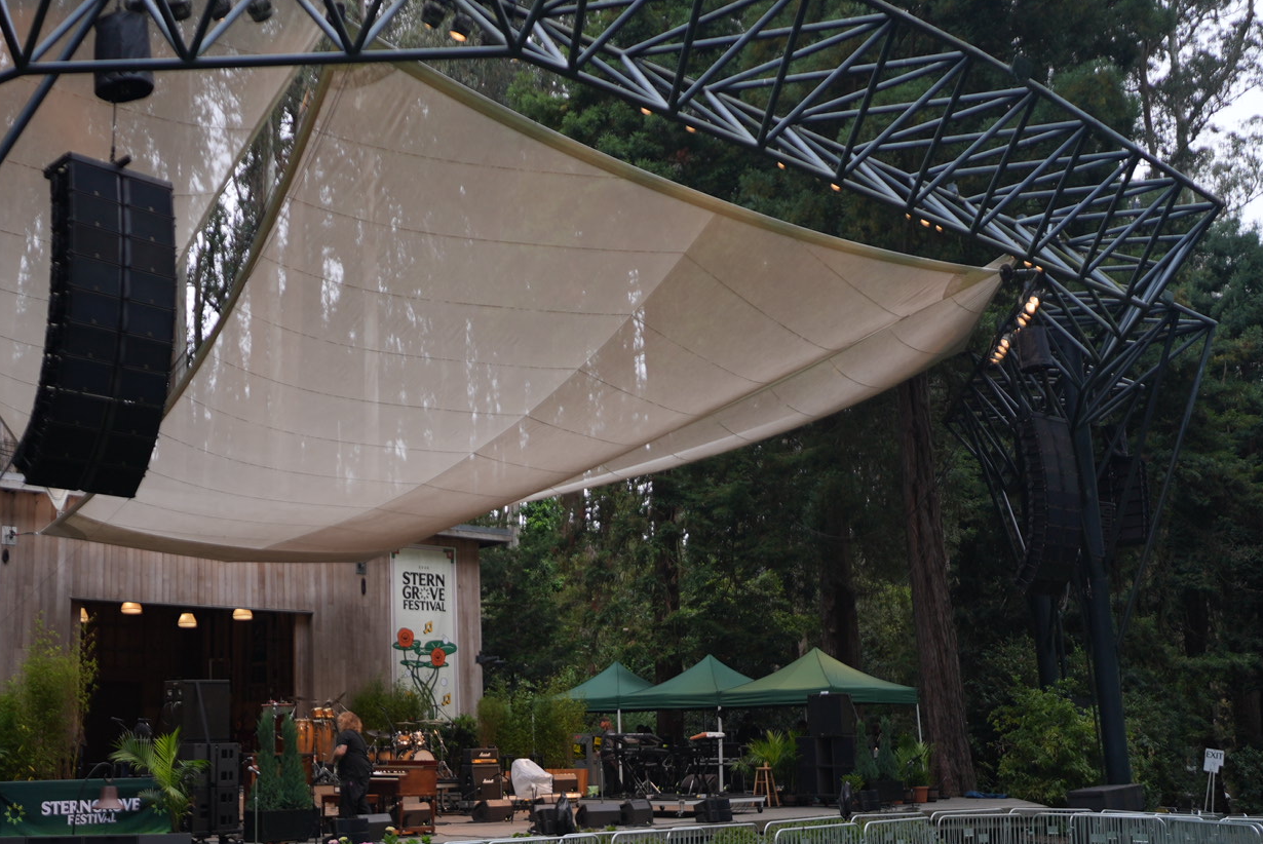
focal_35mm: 46
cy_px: 375
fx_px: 1615
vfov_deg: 29.3
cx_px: 492
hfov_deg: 42.5
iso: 320
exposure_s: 1/2500
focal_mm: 35
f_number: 1.4
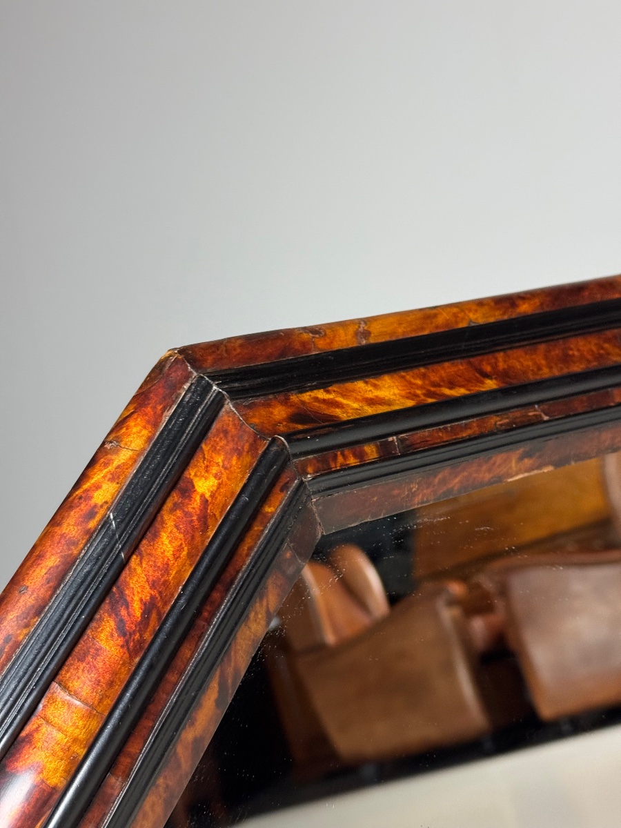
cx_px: 310
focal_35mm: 48
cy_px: 414
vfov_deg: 39.7
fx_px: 1148
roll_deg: +8.0
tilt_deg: -1.5
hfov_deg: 30.3
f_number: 1.78
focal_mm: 6.76
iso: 250
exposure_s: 1/33
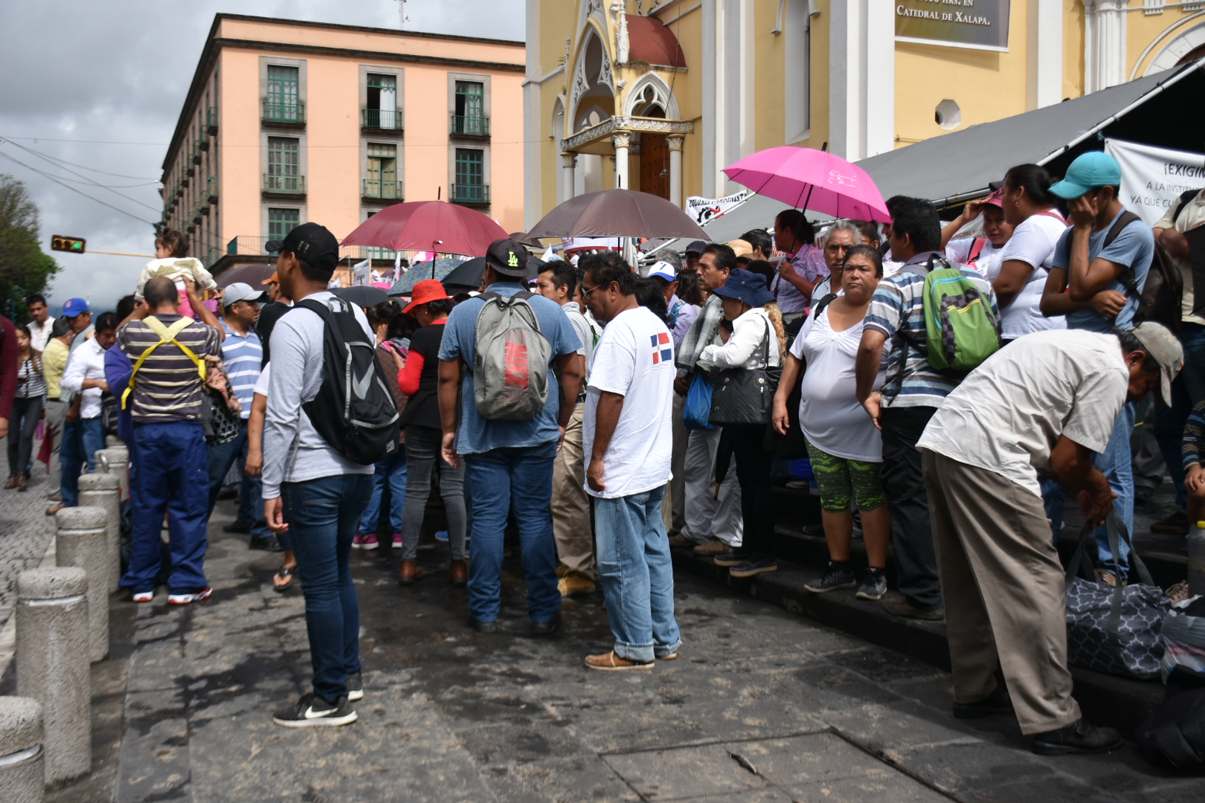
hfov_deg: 53.1
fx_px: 1205
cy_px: 402
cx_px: 602
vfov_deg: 36.9
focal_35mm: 36
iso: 100
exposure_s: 1/1250
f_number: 3.8
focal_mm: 24
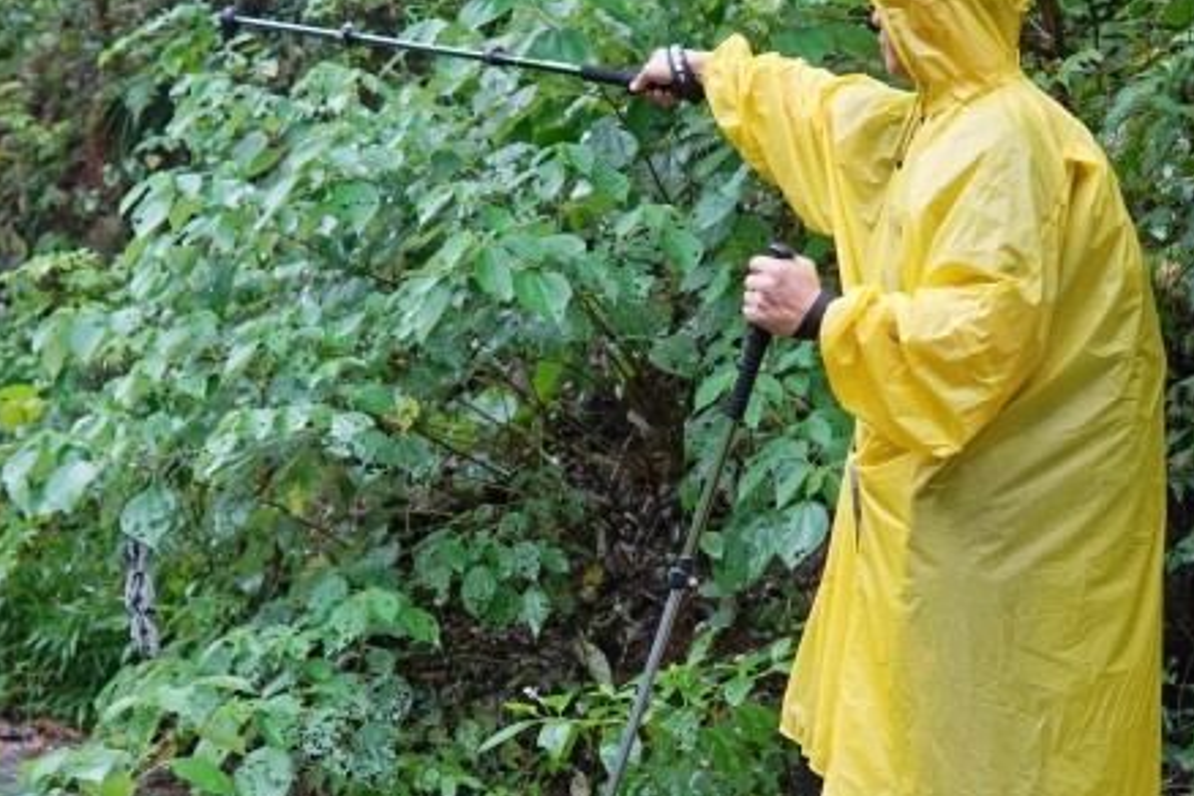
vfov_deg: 18.4
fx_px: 2454
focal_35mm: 74
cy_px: 466
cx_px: 736
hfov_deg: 27.3
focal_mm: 30
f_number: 4
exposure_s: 1/160
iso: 500
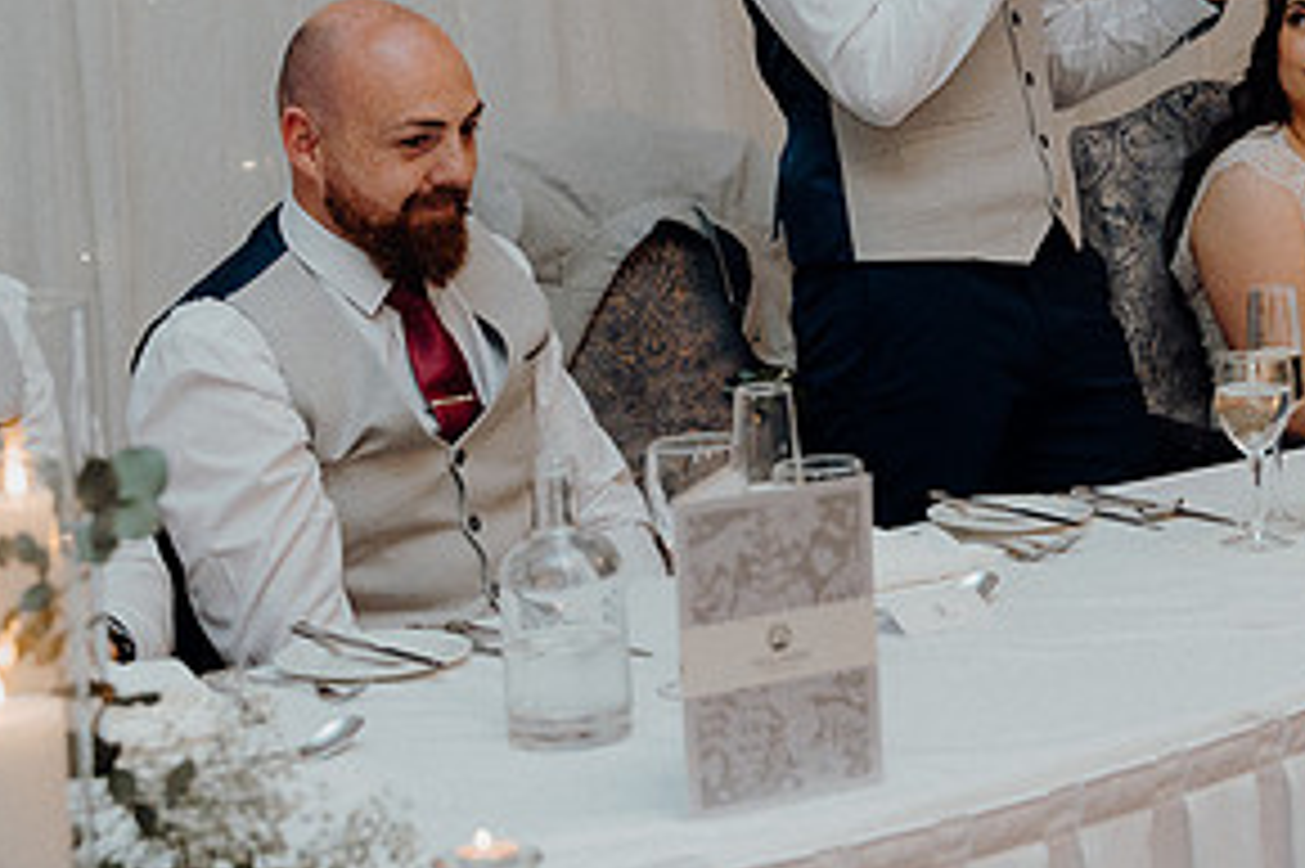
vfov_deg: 13.8
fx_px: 3550
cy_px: 133
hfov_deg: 20.5
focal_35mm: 98
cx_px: 1094
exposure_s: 1/160
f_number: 3.5
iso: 2500
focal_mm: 49
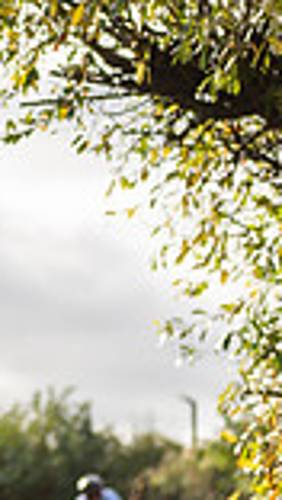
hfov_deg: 4.4
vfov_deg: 7.9
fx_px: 3608
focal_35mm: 272
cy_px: 348
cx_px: -192
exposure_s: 1/2500
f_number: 2.8
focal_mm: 70
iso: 200
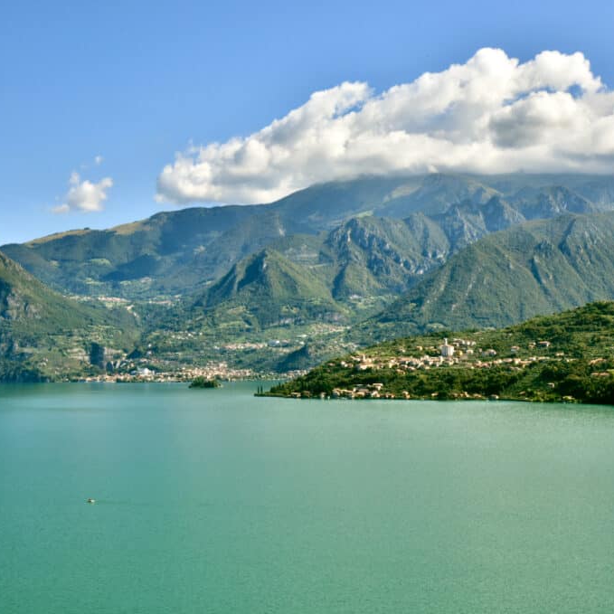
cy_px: 308
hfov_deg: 29.0
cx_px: 366
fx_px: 1184
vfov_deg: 29.1
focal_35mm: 59
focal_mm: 46
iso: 200
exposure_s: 1/50
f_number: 16
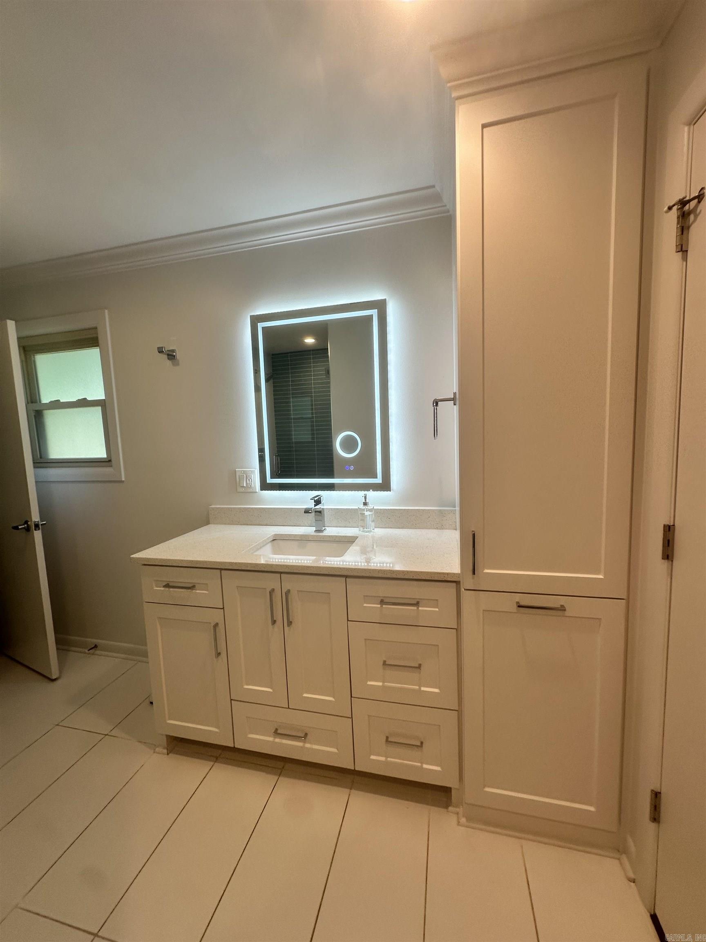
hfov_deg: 85.7
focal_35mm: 14
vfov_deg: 102.1
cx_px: 353
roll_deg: +0.6
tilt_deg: -5.9
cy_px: 471
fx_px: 381
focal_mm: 2.22
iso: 50
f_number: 2.2
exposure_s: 1/120
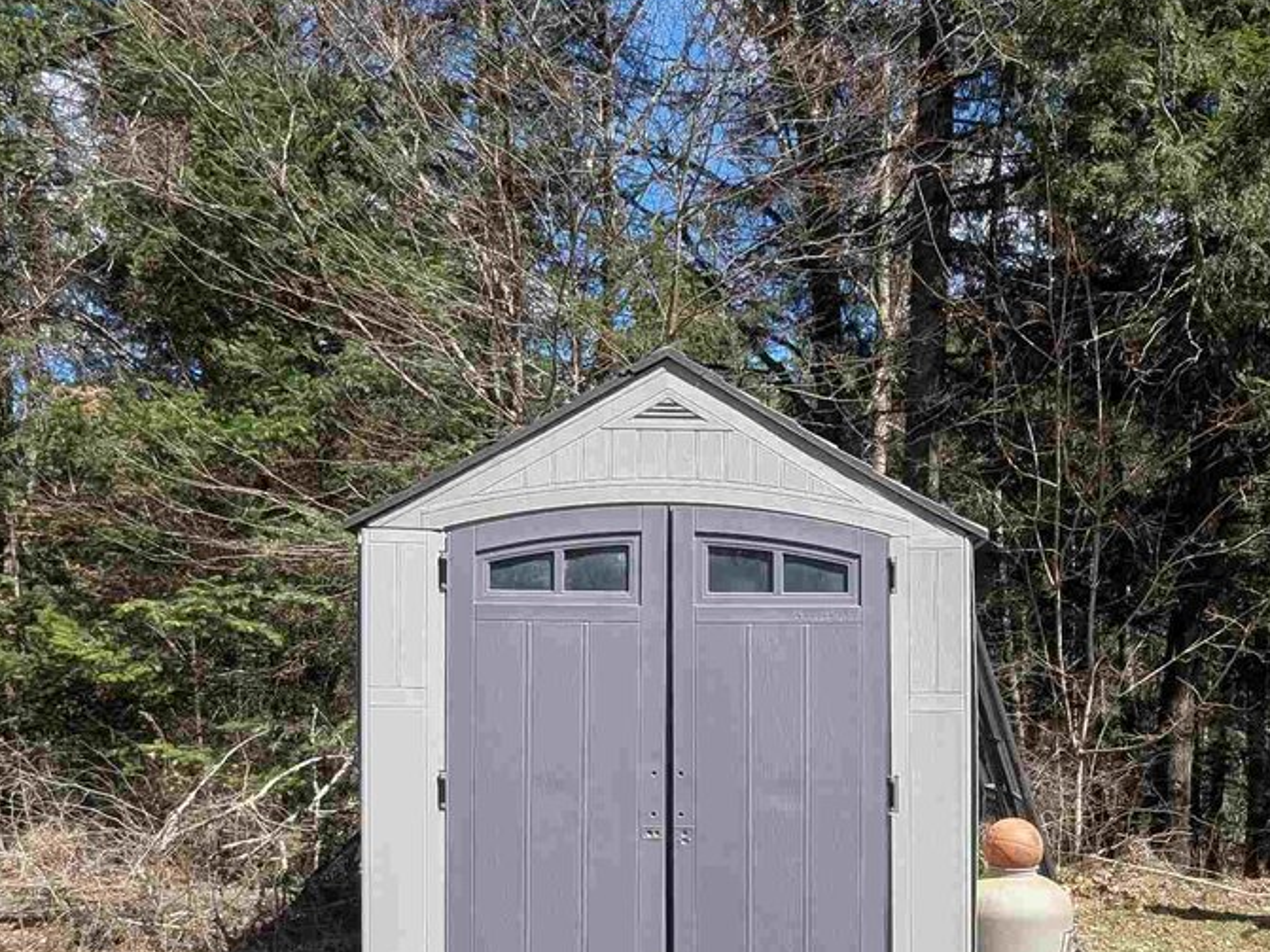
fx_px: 1137
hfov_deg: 57.8
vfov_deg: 43.5
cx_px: 772
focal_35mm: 31
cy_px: 748
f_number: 2.2
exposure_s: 1/594
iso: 42
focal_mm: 1.95
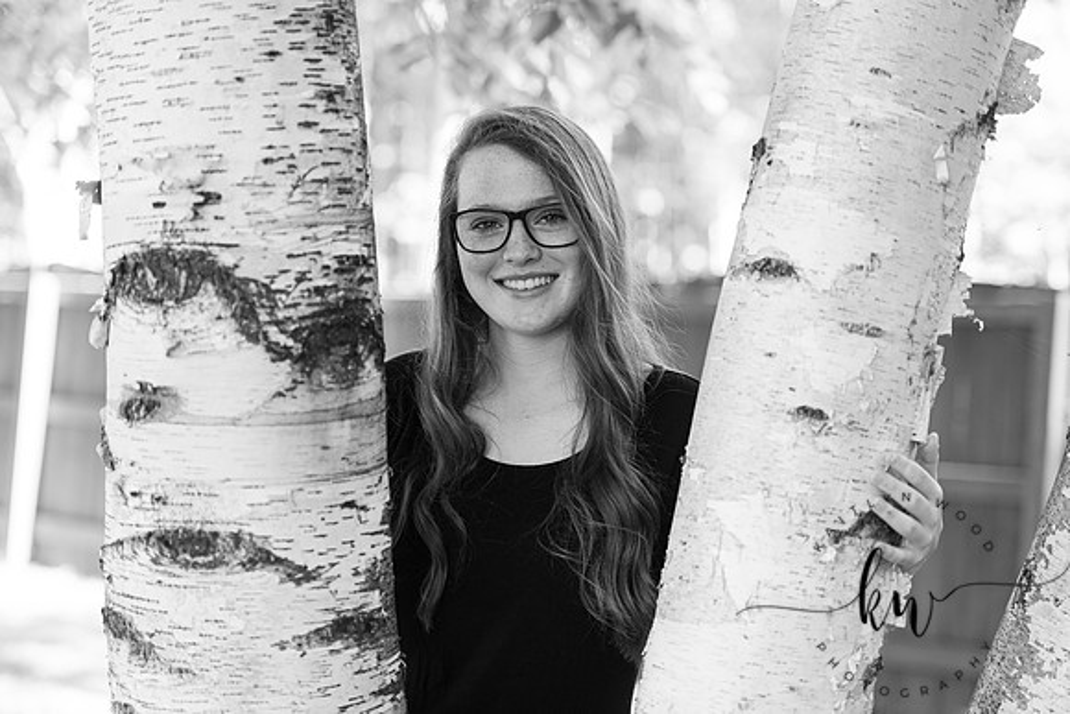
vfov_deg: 17.1
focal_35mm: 80
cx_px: 535
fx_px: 2378
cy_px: 357
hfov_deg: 25.4
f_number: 2.8
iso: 400
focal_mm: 80
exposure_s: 1/200
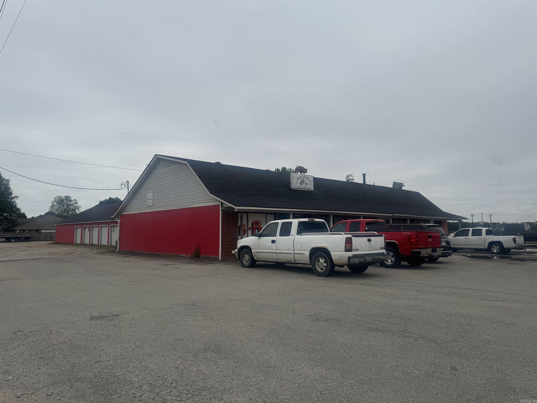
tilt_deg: +4.6
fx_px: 372
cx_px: 268
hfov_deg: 71.6
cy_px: 202
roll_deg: +1.1
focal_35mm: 24
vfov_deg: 56.8
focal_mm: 6.76
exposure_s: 1/6410
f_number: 1.78
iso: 80
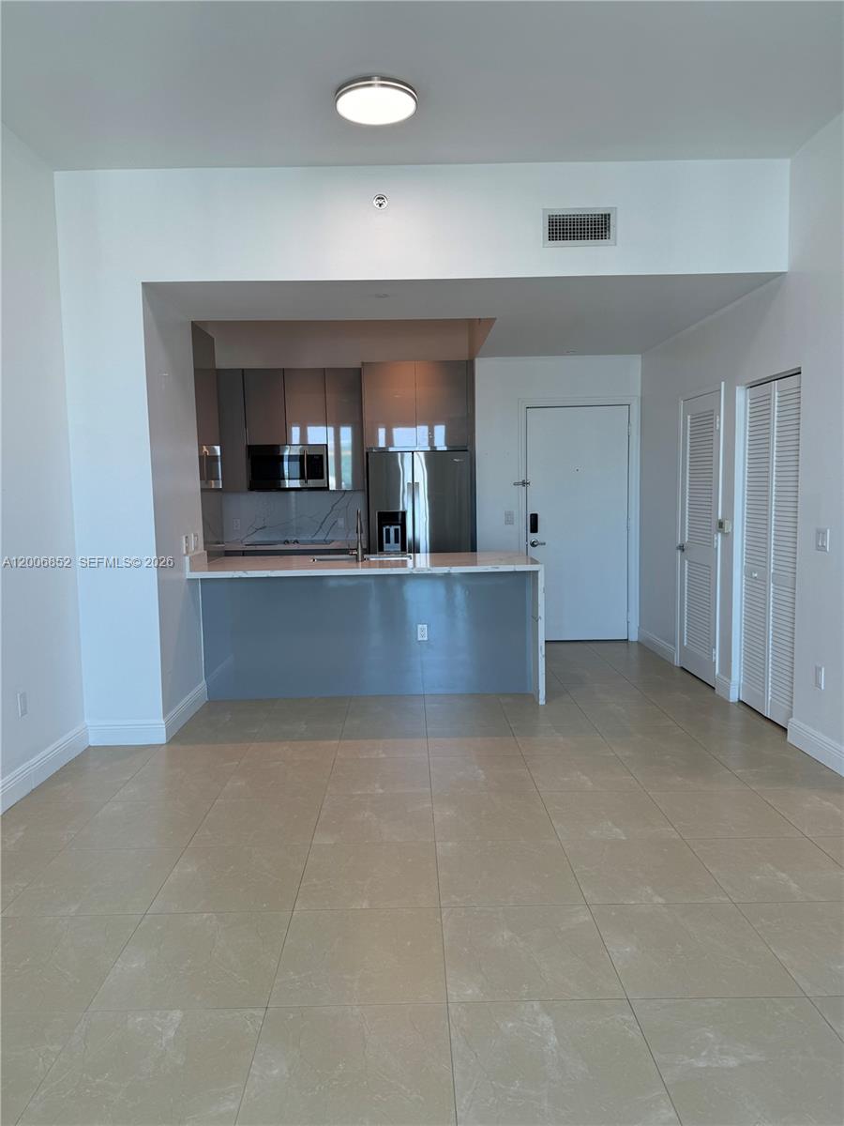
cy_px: 563
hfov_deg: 56.8
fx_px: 780
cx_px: 422
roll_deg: +1.1
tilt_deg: -5.7
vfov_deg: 71.6
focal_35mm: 24
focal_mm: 6.76
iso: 64
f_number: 1.78
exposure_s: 1/132
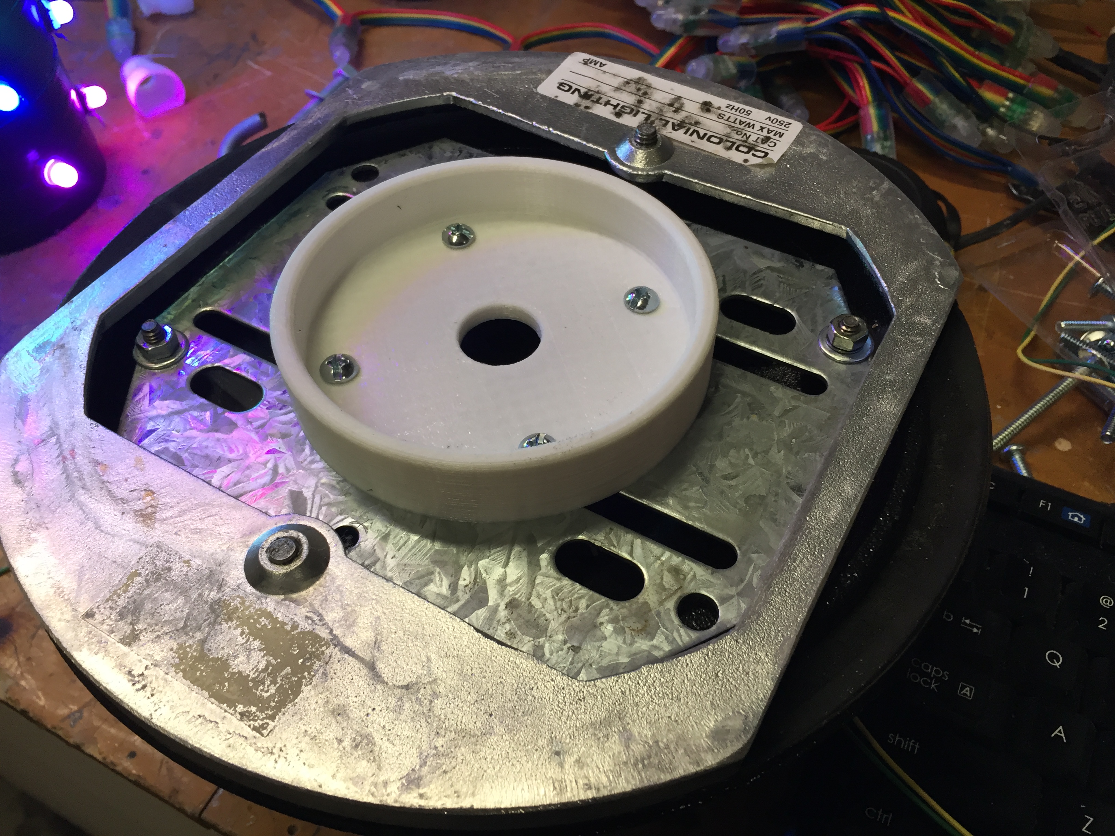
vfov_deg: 48.2
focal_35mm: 29
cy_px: 418
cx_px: 558
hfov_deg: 61.7
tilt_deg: -51.3
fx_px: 934
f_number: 2.2
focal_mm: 4.15
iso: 40
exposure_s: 1/33
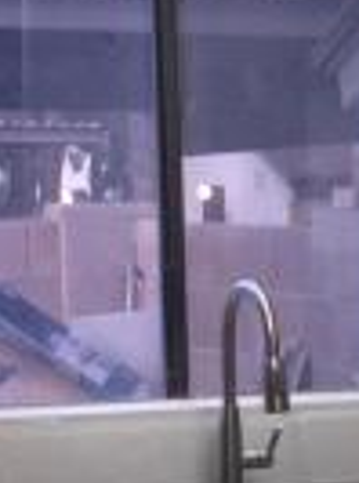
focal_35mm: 168
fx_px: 2334
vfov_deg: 11.4
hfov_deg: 8.6
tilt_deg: -10.3
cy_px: 672
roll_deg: +0.4
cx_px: 515
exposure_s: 1/30
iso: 50
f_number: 2.2
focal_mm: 4.15
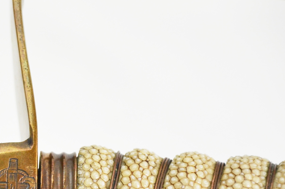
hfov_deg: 4.6
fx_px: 3525
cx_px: -5
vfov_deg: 3.1
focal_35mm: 446
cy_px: 192
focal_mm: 135
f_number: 5.6
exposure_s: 1/250
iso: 560
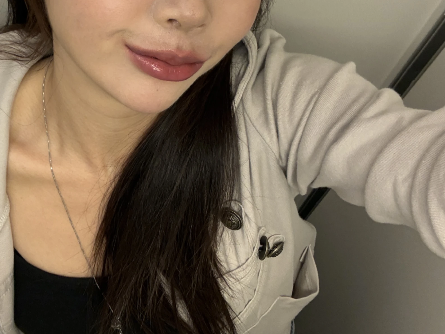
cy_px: 81
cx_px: 151
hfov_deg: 42.4
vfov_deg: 32.2
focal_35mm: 44
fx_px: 566
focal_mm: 2.69
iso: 160
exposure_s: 1/57
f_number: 1.9
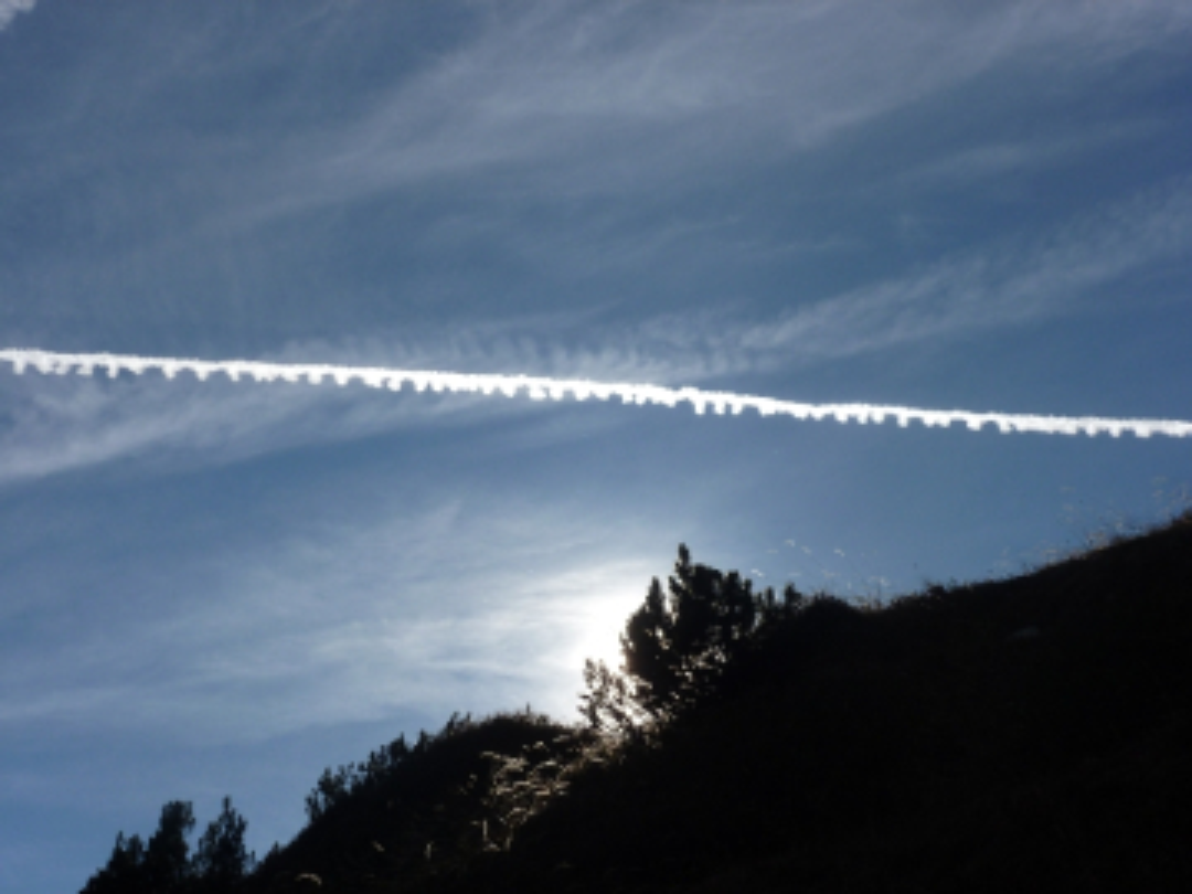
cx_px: 596
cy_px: 447
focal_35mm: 57
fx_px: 1963
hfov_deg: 33.8
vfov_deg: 25.7
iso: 100
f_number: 6.3
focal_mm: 10.1
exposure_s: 1/1000
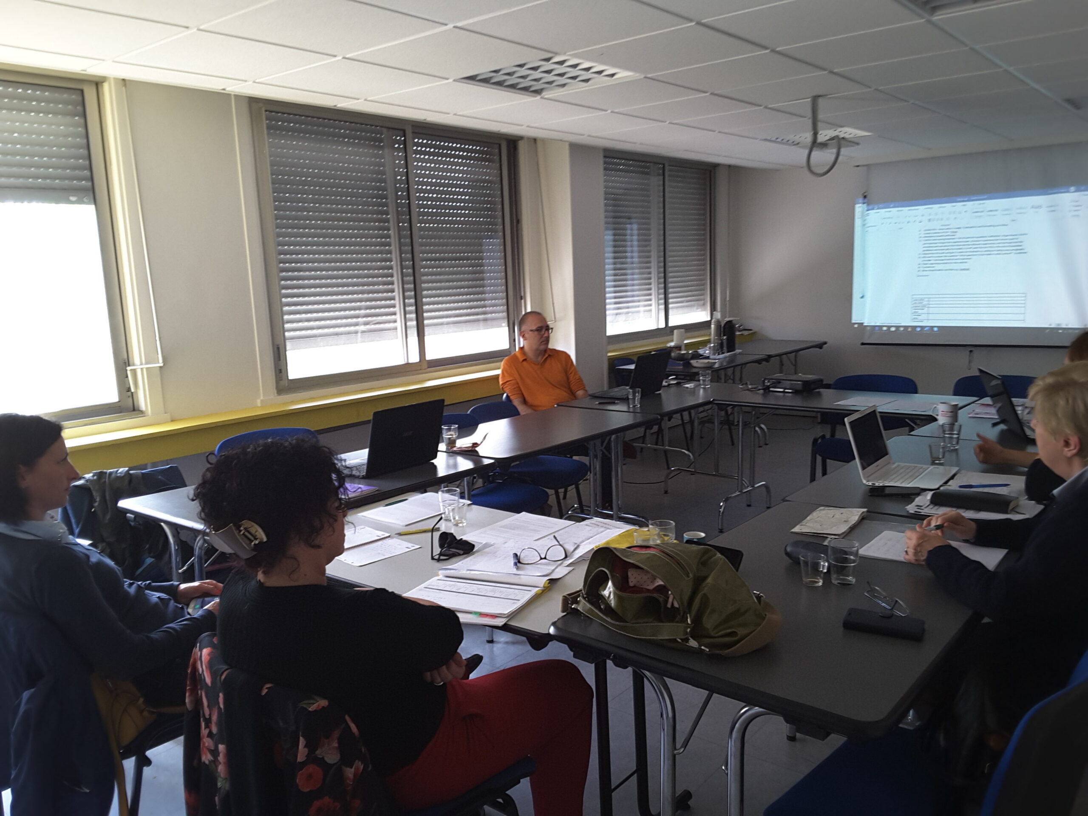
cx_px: 544
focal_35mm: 31
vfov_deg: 45.4
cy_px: 408
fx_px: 974
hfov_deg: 58.4
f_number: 1.9
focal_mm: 2.9
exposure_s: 1/33
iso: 50
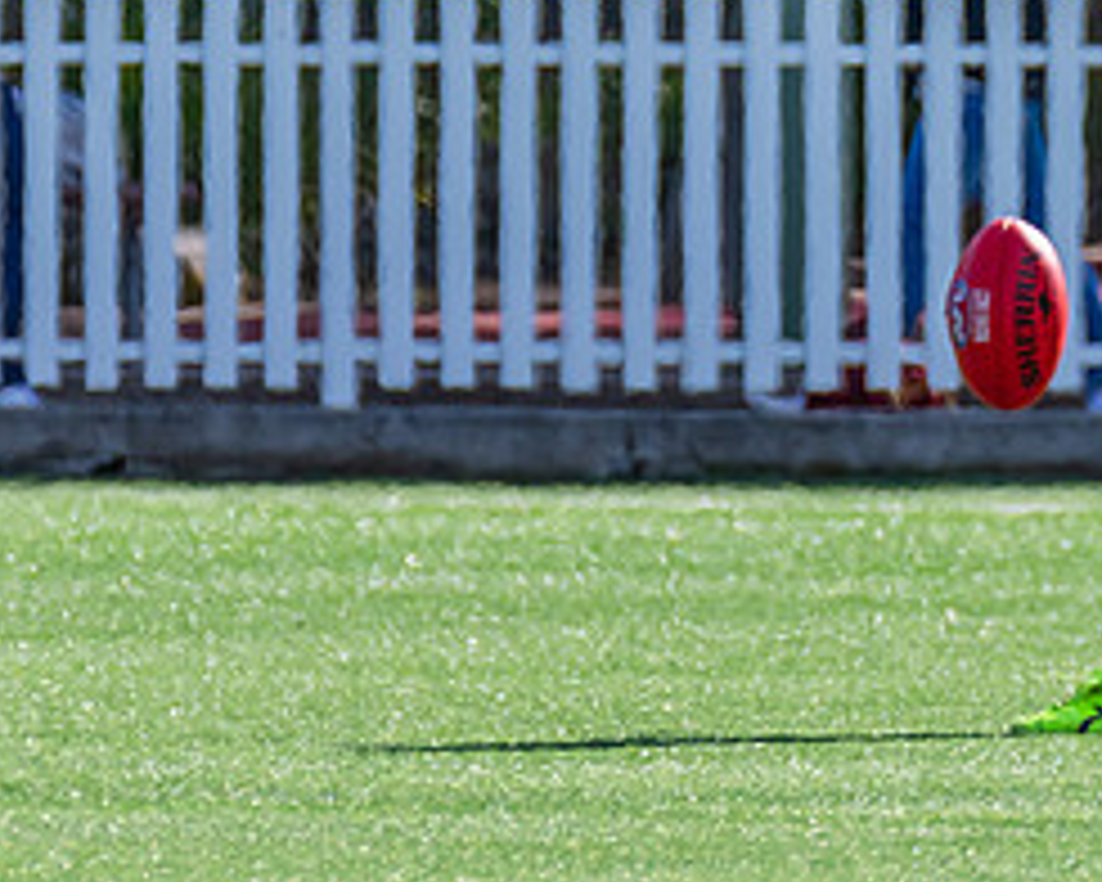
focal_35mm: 1543
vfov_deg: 1.0
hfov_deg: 1.3
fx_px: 50325
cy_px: -135
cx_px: 1585
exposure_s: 1/1000
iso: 800
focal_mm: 440
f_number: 10
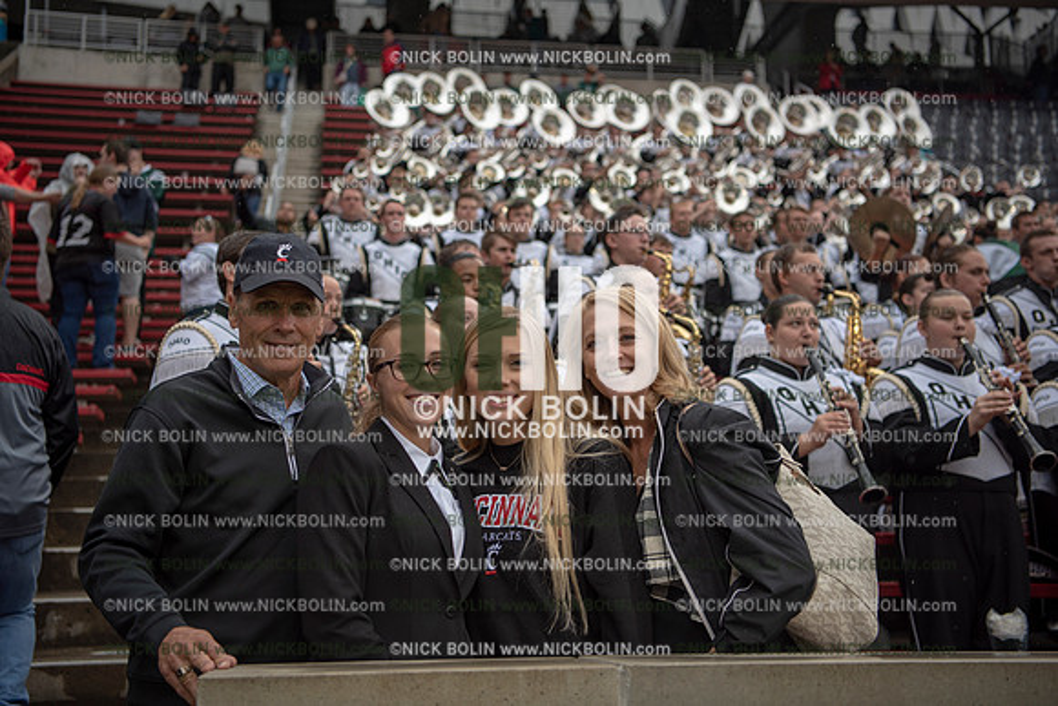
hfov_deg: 43.6
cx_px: 529
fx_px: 1323
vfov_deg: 29.9
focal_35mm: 45
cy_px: 353
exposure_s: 1/1000
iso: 250
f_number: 2.8
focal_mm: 45
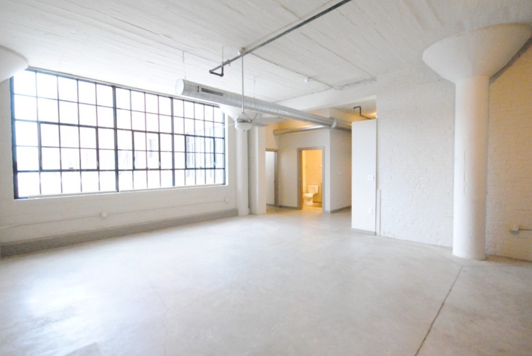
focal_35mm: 15
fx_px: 222
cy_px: 178
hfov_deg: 100.3
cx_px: 266
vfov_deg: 77.4
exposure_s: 1/40
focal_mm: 10
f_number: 5
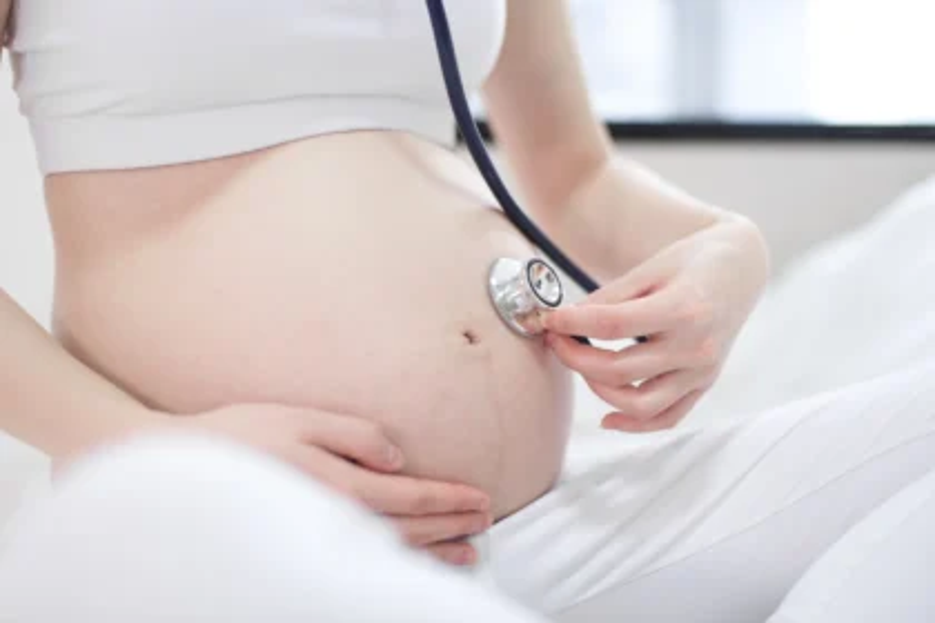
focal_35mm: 50
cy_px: 312
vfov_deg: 27.0
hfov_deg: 39.6
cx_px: 468
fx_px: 1299
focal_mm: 50
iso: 500
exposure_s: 1/125
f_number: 2
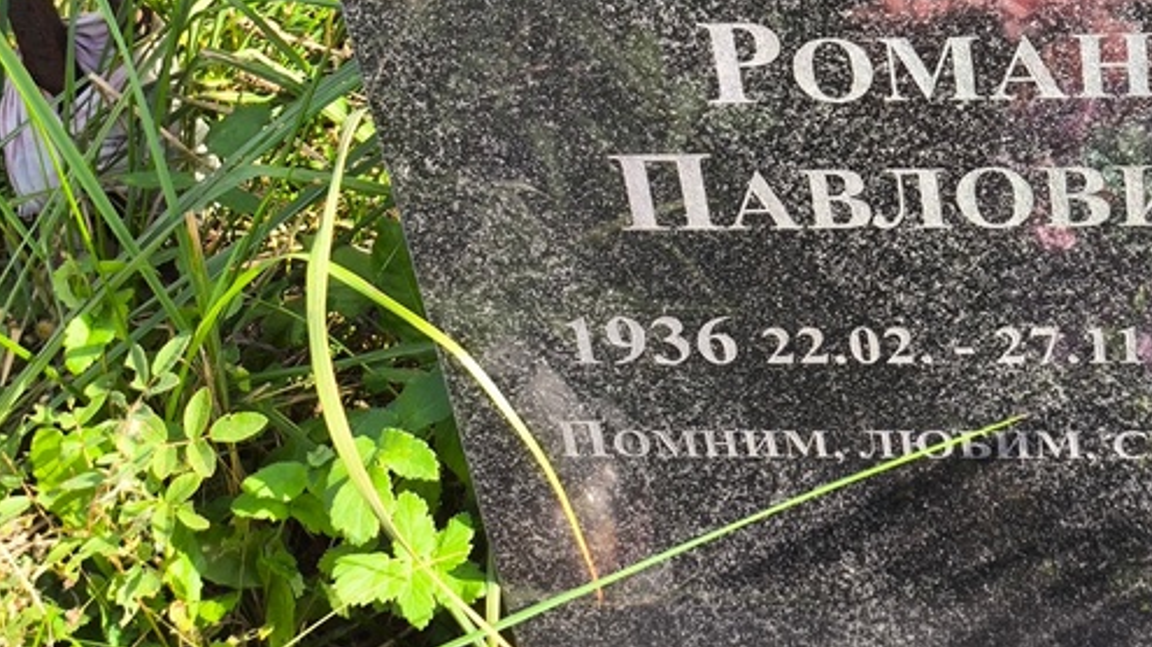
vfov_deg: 13.5
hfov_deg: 23.8
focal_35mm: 88
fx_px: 2687
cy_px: 7
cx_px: 913
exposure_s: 1/255
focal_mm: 4.71
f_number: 1.7
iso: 50
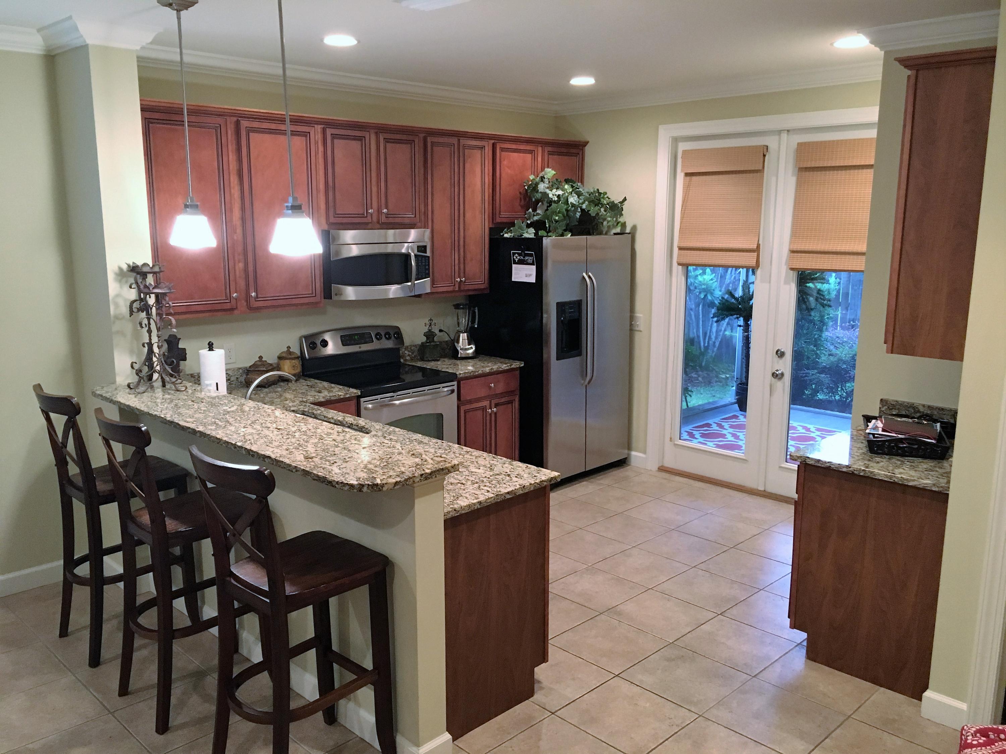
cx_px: 503
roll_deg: +0.0
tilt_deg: -11.8
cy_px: 377
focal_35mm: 29
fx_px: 843
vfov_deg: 48.2
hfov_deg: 61.7
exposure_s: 1/30
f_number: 2.2
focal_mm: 4.15
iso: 160
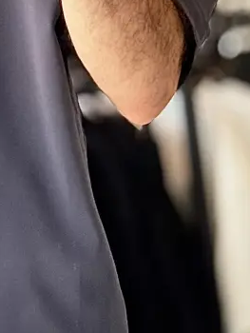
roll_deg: +5.1
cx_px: -115
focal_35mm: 221
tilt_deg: -17.6
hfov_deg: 6.6
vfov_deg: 8.8
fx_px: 2126
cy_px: -86
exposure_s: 1/425
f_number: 1.78
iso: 100
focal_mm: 6.76
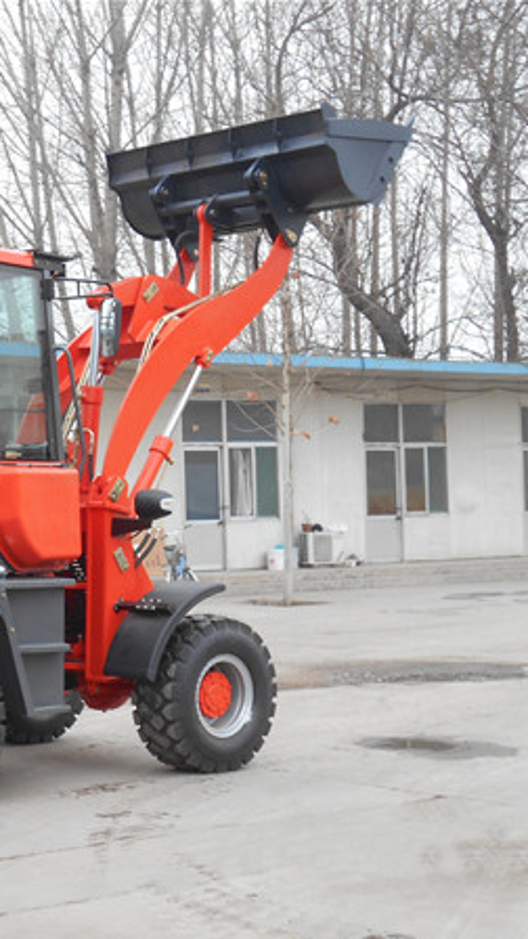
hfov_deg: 16.0
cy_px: 470
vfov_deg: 29.0
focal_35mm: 73
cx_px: -78
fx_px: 1817
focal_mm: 8.8
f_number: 4.5
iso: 80
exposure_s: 1/40
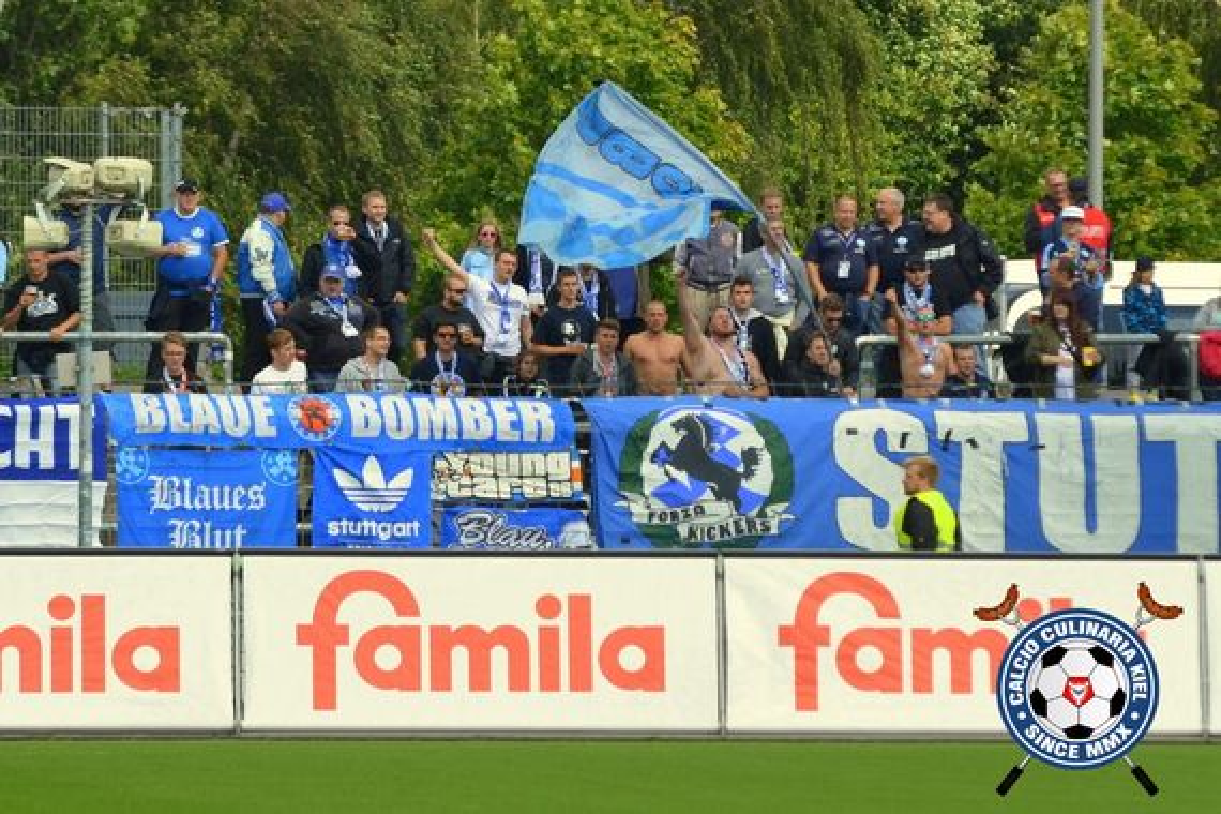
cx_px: 610
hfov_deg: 6.9
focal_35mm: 300
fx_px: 10174
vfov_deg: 4.6
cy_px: 407
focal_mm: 200
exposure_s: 1/1600
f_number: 6.3
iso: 400
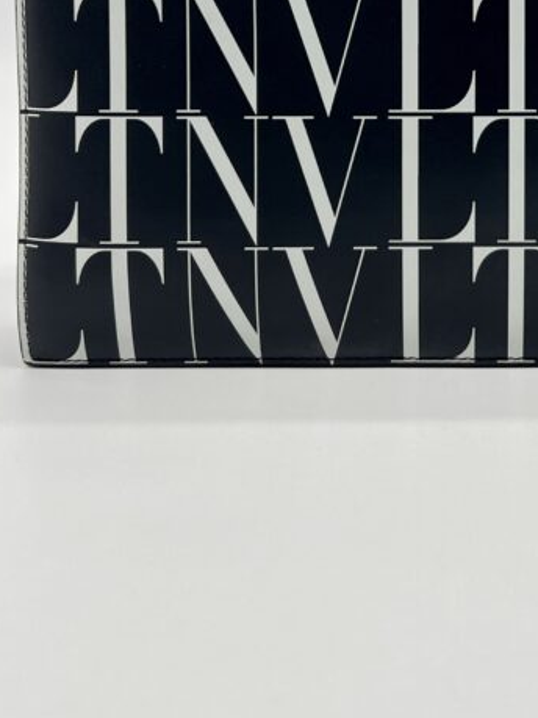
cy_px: 44
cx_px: 491
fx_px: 1202
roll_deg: -0.7
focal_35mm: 58
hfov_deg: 24.4
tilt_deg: -4.1
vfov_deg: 31.4
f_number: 1.5
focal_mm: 5.7
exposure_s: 1/124
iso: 32
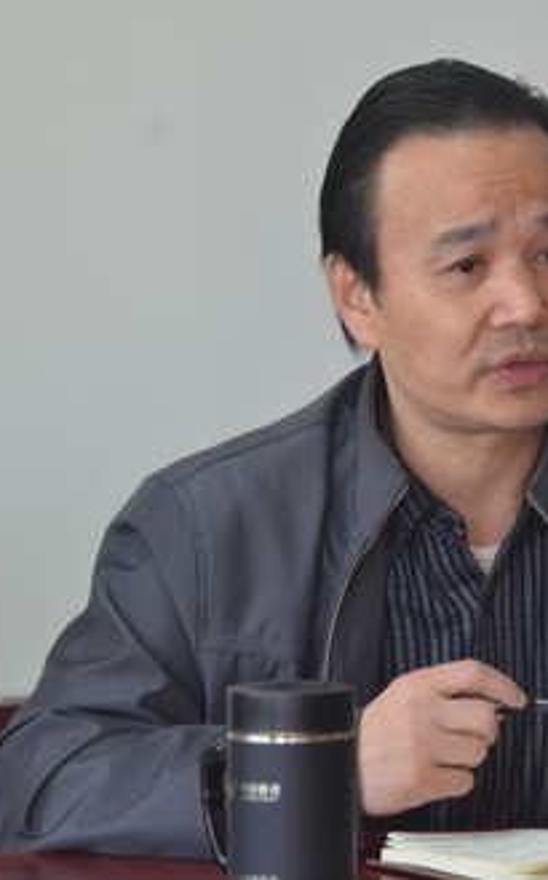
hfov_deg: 3.8
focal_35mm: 348
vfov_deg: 6.0
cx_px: 457
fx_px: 8334
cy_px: 440
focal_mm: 150
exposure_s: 1/125
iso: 1600
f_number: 5.6
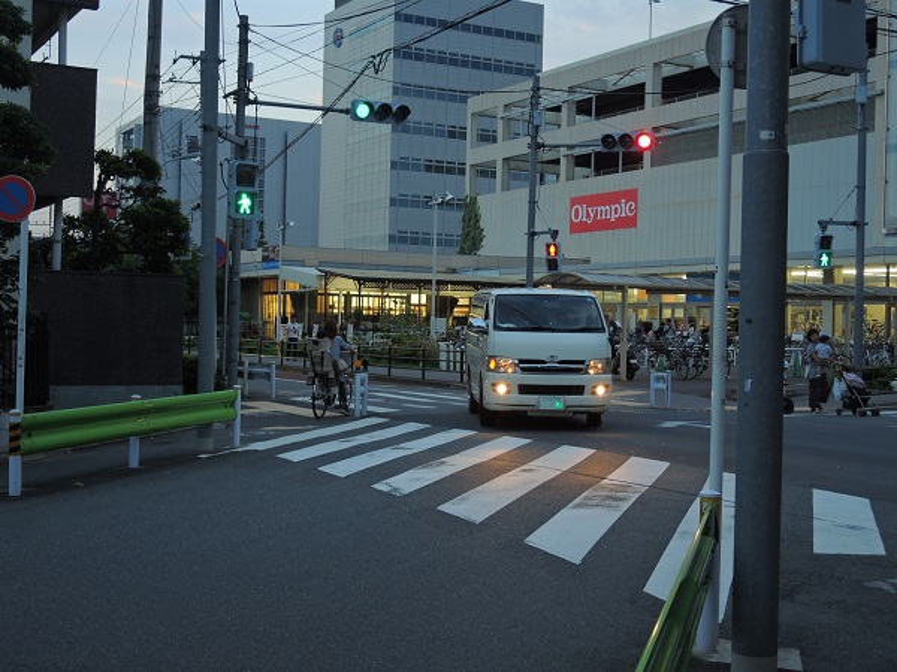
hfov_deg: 41.2
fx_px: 1192
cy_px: 336
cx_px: 448
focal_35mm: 46
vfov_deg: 31.5
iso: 140
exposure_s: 1/50
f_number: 2.5
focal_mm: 9.9
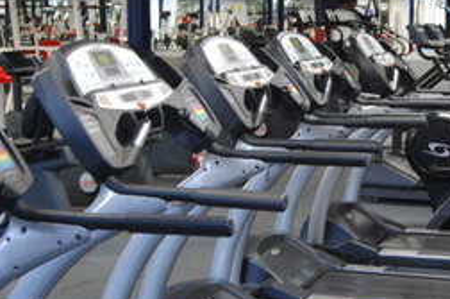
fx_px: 1022
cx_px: 324
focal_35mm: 82
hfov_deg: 24.6
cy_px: 115
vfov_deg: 16.6
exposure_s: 1/15
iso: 800
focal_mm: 31
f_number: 4.5
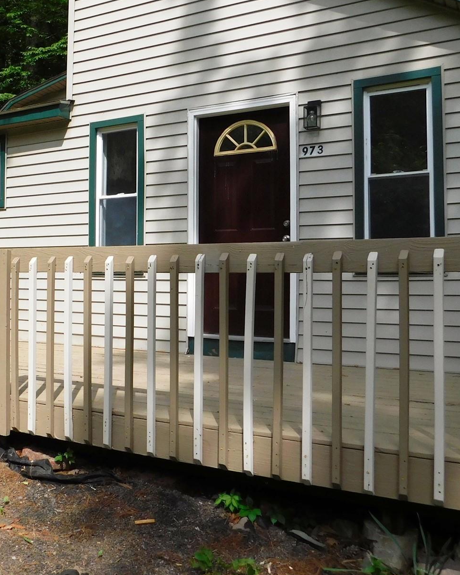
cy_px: 260
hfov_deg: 38.1
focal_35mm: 38
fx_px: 647
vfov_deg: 47.9
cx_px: 112
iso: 125
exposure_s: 1/500
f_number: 6
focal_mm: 4
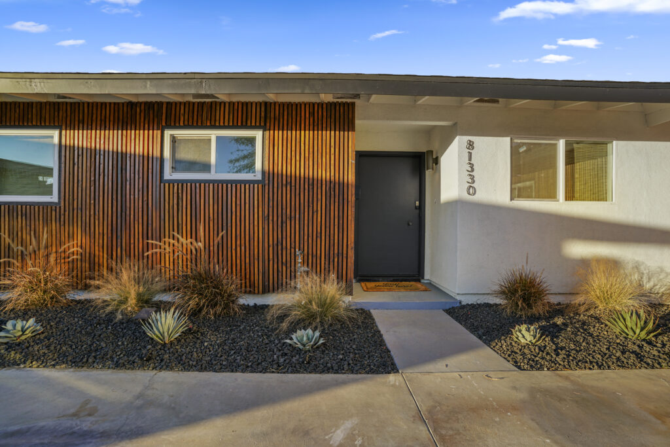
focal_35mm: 17
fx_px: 316
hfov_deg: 93.3
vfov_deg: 70.5
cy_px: 224
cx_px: 335
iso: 100
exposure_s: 1/400
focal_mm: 17
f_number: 5.6
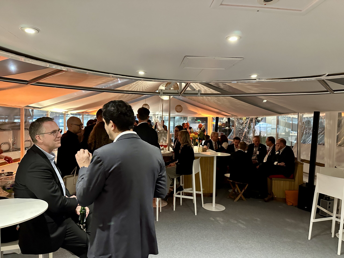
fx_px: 239
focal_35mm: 24
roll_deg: -0.5
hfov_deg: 71.6
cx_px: 172
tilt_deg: -0.1
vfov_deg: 56.8
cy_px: 129
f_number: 1.78
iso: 800
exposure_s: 1/38
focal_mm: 6.86
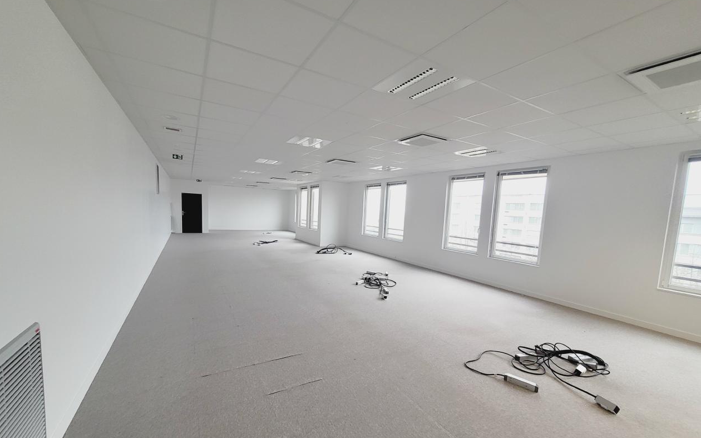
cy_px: 233
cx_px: 350
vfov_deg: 78.5
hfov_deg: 105.3
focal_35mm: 14
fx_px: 267
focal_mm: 1.74
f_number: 2.2
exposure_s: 1/50
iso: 100
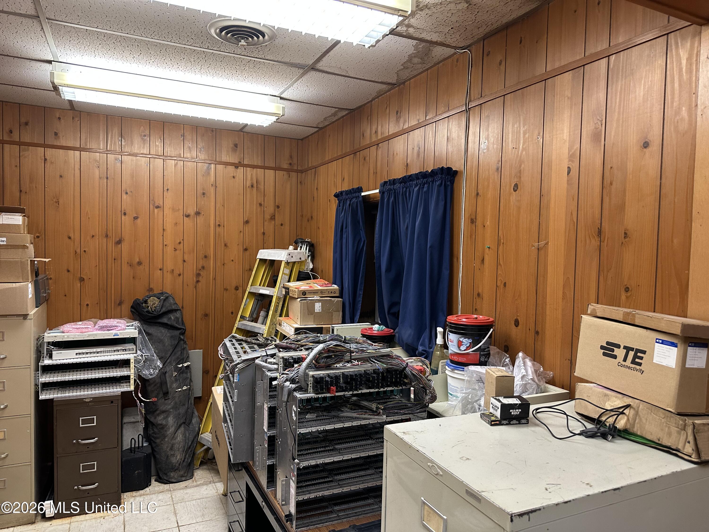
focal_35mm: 24
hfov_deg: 71.6
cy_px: 266
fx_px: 492
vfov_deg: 56.8
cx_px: 354
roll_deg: -1.0
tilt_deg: -4.1
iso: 200
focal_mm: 6.86
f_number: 1.78
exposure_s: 1/60
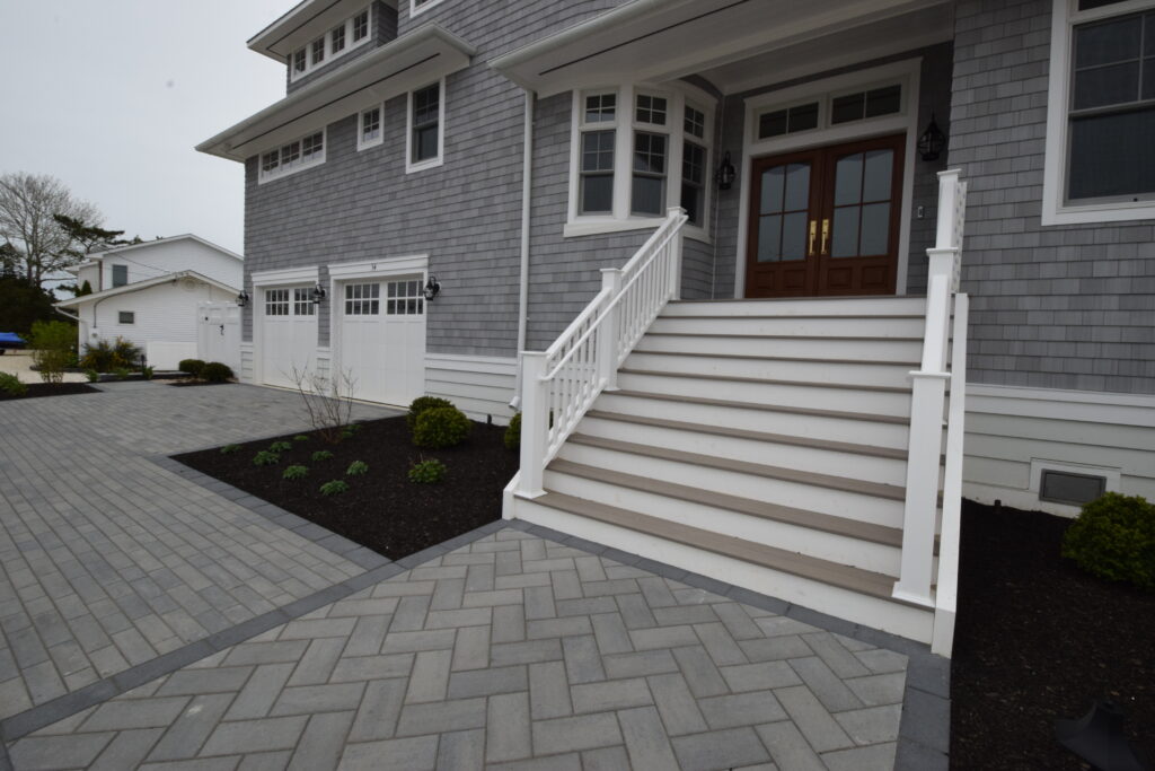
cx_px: 578
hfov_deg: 100.4
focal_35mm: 15
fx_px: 481
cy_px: 386
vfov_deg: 77.3
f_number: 20
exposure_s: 1/200
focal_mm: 10
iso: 640
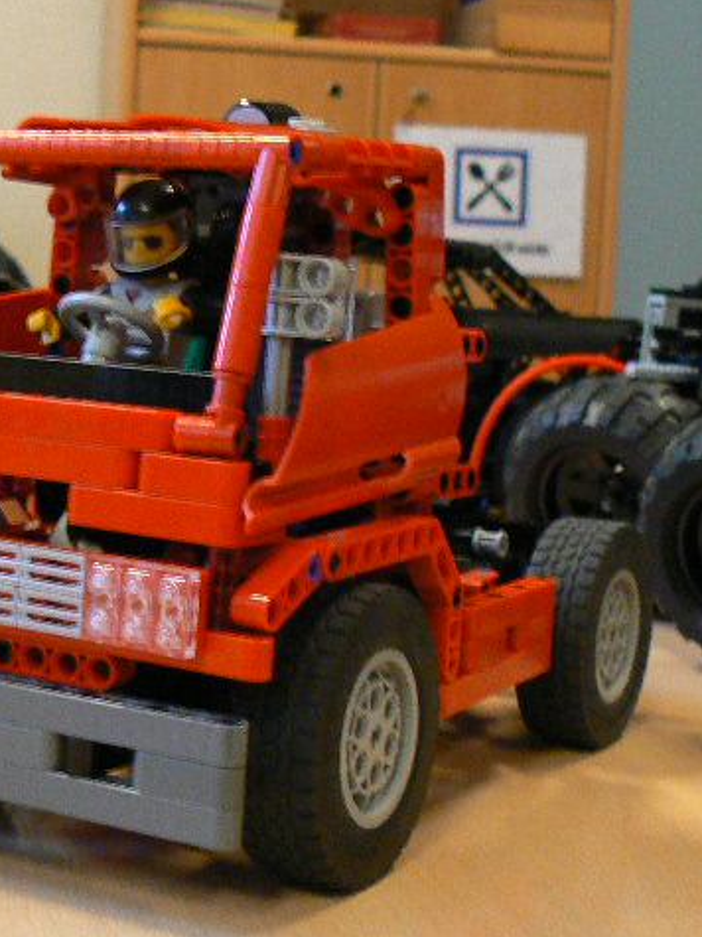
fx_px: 1785
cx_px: 264
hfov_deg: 22.2
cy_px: 468
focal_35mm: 66
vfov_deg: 29.4
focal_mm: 6
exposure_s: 1/8
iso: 200
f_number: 2.8
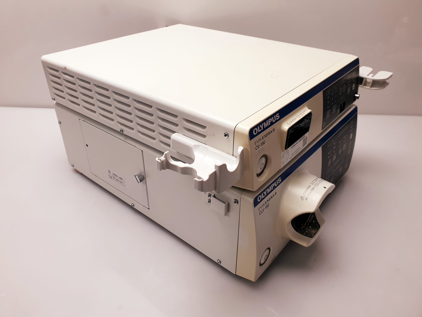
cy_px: 158
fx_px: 317
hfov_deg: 67.3
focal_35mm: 26
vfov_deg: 53.1
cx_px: 211
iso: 80
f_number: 2.4
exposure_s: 1/100
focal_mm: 4.3
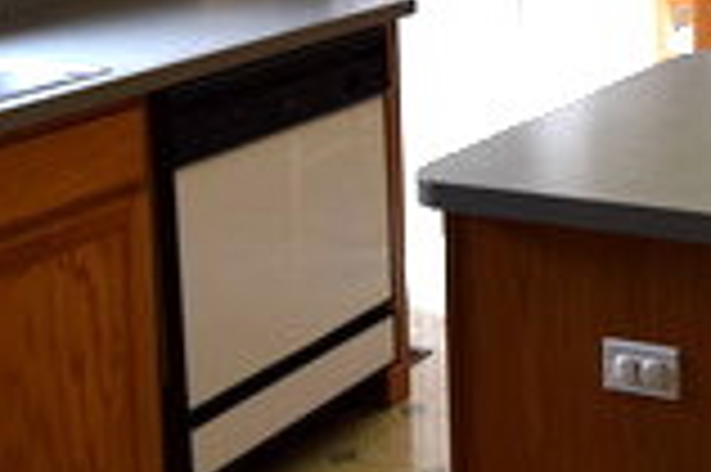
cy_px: -128
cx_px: 882
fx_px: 1440
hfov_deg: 24.7
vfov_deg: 17.6
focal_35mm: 73
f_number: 5.6
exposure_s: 1/125
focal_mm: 12
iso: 400
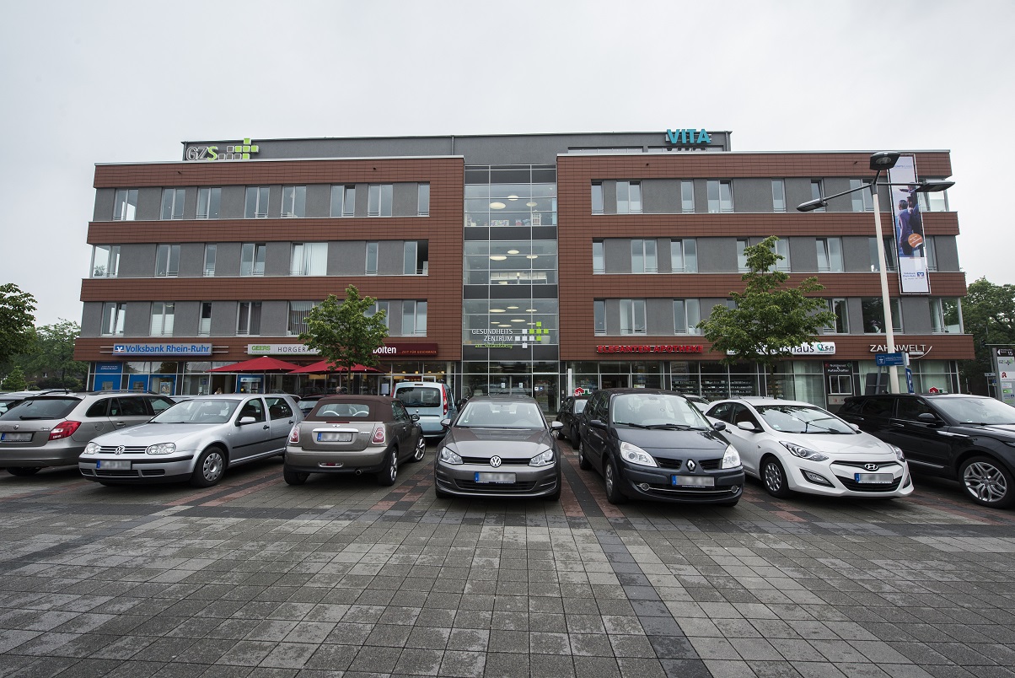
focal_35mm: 16
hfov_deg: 96.7
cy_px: 339
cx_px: 508
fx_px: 451
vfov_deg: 73.8
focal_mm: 16
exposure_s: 1/500
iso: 800
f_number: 11
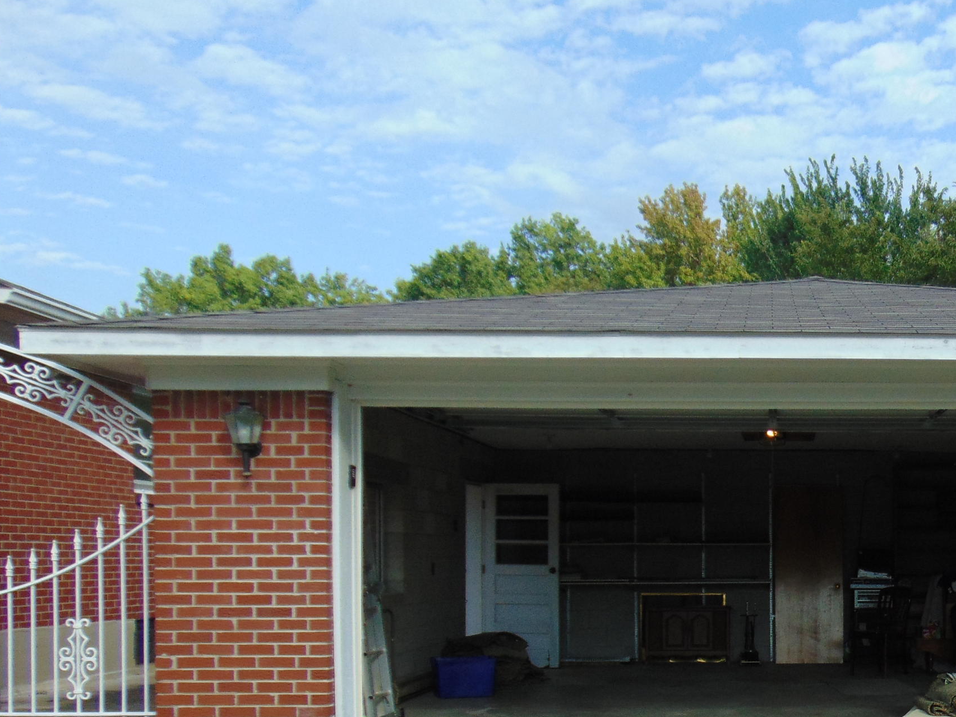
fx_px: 1215
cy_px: 598
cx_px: 824
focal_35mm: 44
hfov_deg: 40.3
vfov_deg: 31.8
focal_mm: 4.5
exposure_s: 1/800
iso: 80
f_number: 3
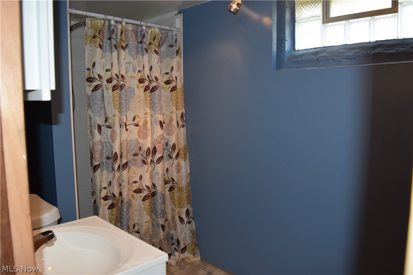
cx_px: 206
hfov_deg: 67.4
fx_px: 310
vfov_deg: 47.9
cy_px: 138
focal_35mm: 27
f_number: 5.6
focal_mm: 18
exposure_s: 1/125
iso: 800
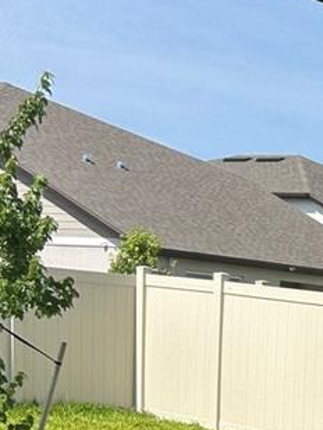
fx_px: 1256
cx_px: 604
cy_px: 536
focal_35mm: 101
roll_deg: -4.5
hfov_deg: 13.1
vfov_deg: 18.3
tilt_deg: -8.1
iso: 50
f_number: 1.5
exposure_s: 1/2404
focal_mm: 5.7
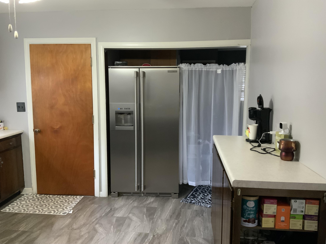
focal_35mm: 29
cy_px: 122
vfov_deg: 48.2
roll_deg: -0.5
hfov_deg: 61.7
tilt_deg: -6.7
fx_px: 273
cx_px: 163
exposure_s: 1/40
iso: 320
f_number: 1.8
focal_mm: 3
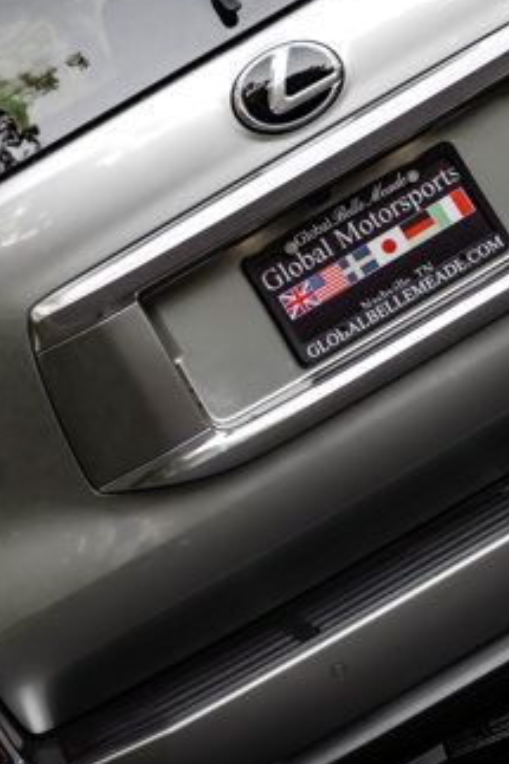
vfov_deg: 19.8
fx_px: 2187
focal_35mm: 103
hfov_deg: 12.6
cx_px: -244
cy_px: 356
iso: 640
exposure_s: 1/320
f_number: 4
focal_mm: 52
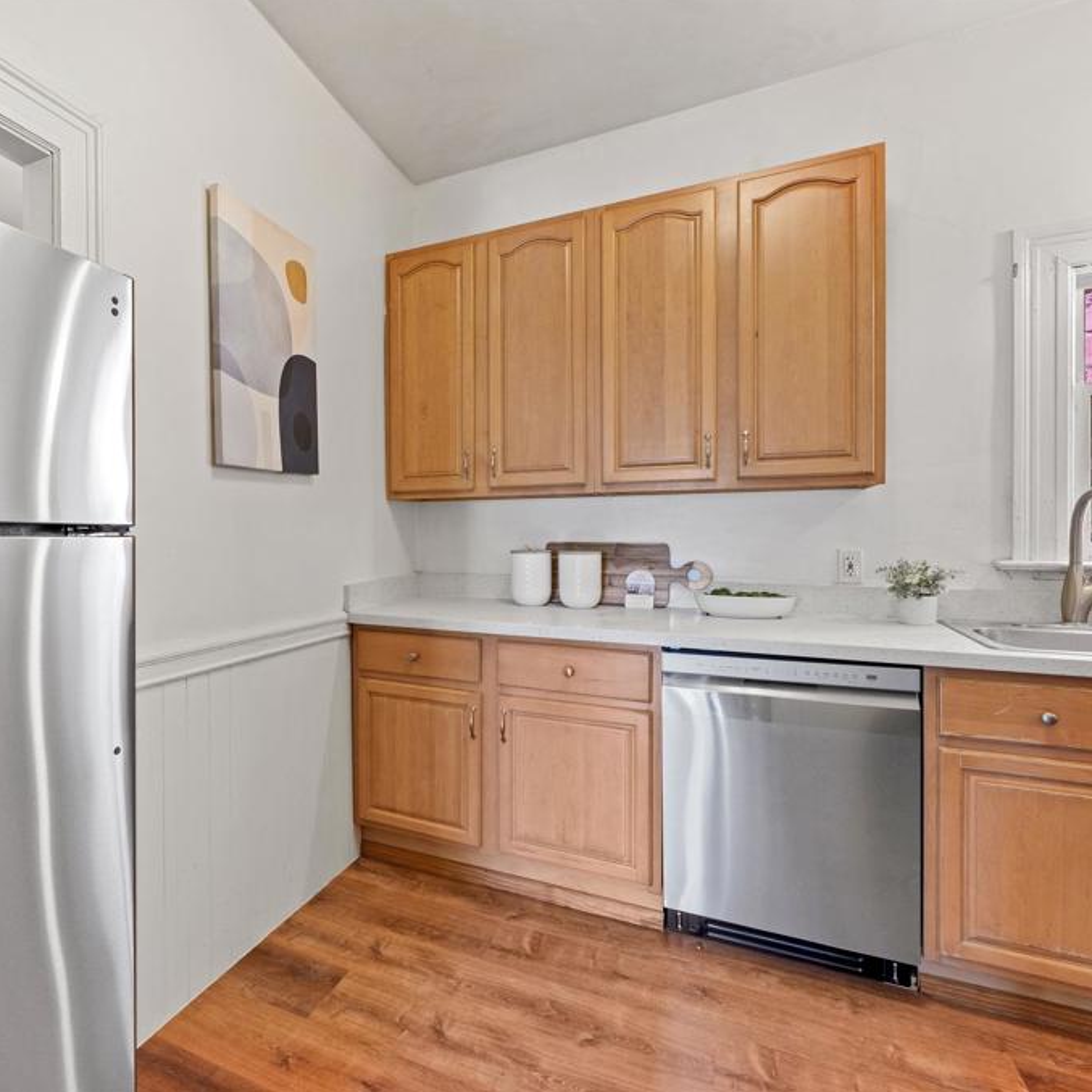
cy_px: 543
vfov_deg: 80.7
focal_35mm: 18
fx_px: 642
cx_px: 371
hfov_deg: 78.3
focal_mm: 14
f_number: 10
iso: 160
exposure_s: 1/3
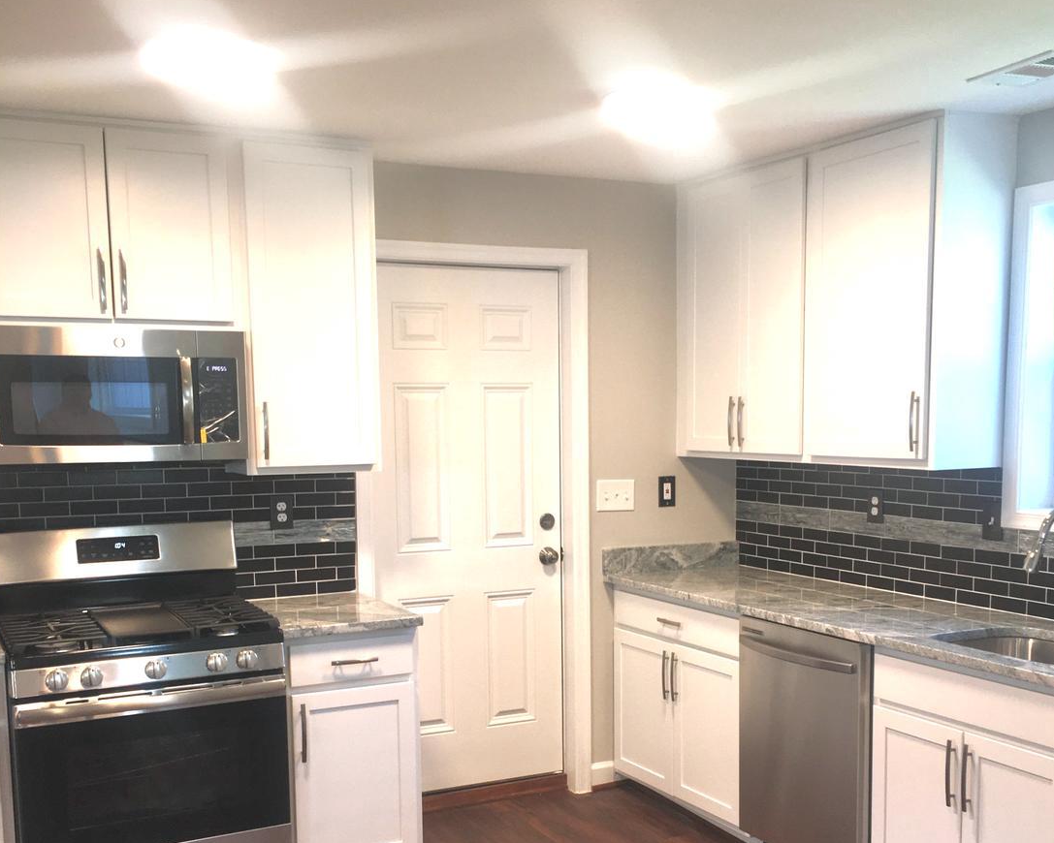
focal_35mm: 40
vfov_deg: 36.9
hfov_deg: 45.8
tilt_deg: -6.7
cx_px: 549
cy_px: 567
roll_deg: +2.1
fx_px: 1248
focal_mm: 4.15
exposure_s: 1/30
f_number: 2.2
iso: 32
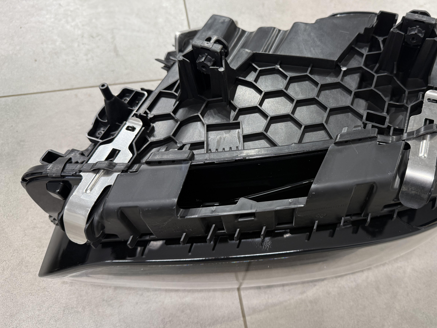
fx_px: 366
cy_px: 139
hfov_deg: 61.1
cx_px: 263
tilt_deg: -59.1
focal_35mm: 29
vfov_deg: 48.1
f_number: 1.78
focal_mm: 6.76
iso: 100
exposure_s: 1/84
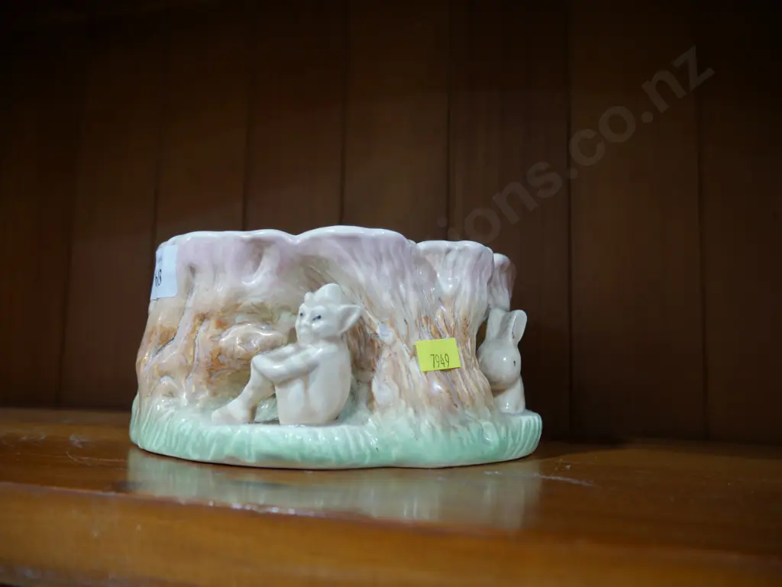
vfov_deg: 49.8
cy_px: 294
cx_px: 391
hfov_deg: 63.4
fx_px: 633
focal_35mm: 28
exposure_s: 1/60
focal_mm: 14
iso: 500
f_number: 3.5
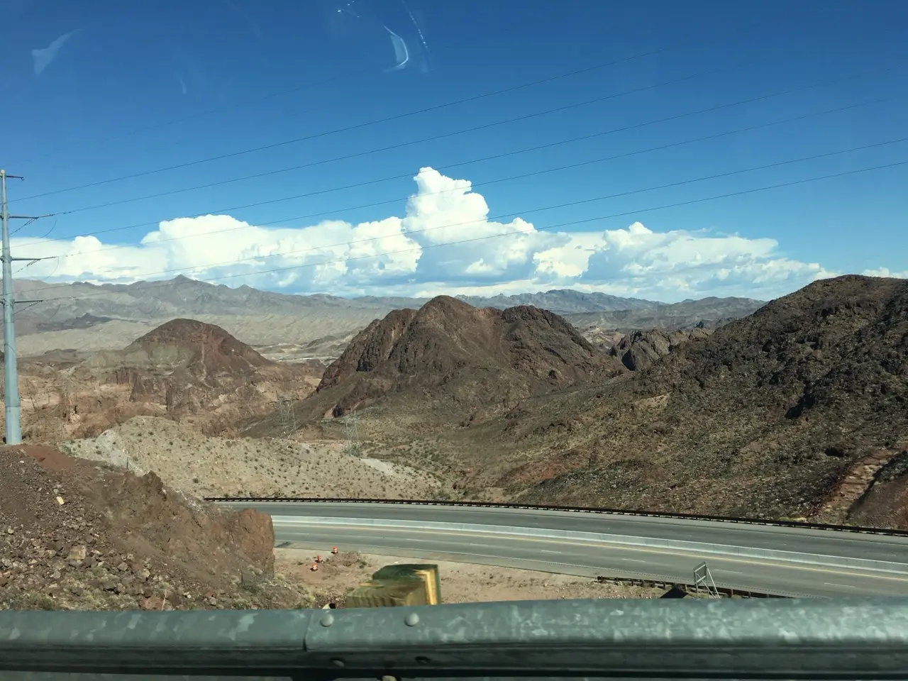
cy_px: 340
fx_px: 761
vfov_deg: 48.2
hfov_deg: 61.7
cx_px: 454
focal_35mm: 29
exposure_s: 1/2079
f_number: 2.2
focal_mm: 4.15
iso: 25
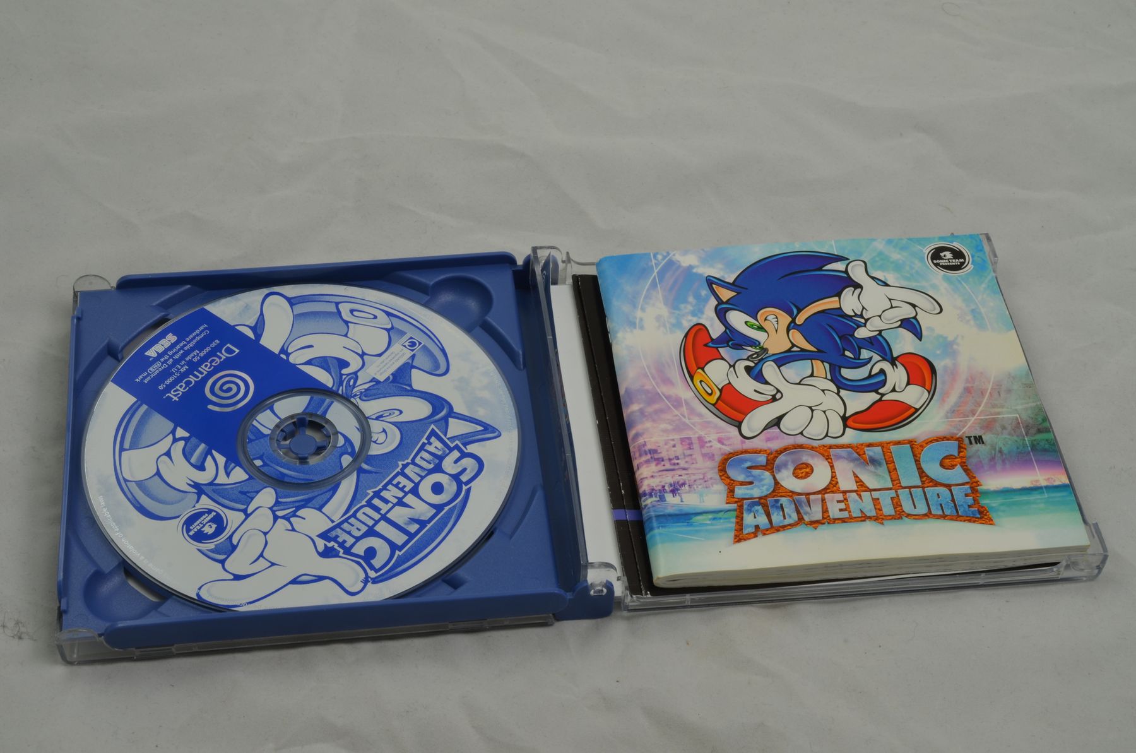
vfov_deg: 22.5
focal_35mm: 60
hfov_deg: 33.5
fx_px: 1890
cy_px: 376
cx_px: 568
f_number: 20
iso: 100
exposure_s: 1/3
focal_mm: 40
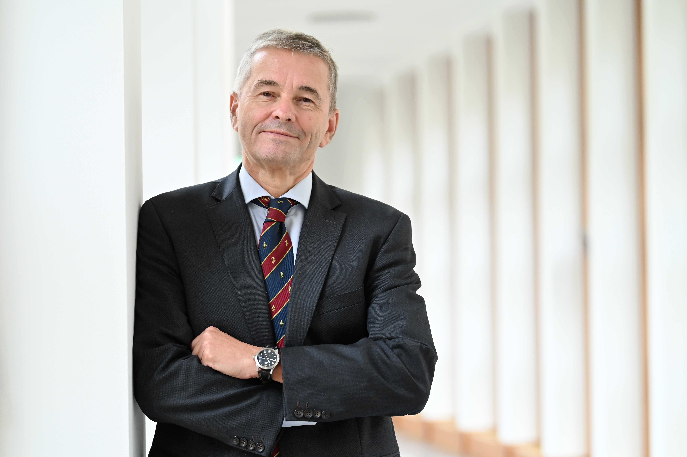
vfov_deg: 11.0
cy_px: 228
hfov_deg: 16.4
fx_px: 2384
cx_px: 344
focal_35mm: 125
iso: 2000
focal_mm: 125
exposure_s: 1/200
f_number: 4.5
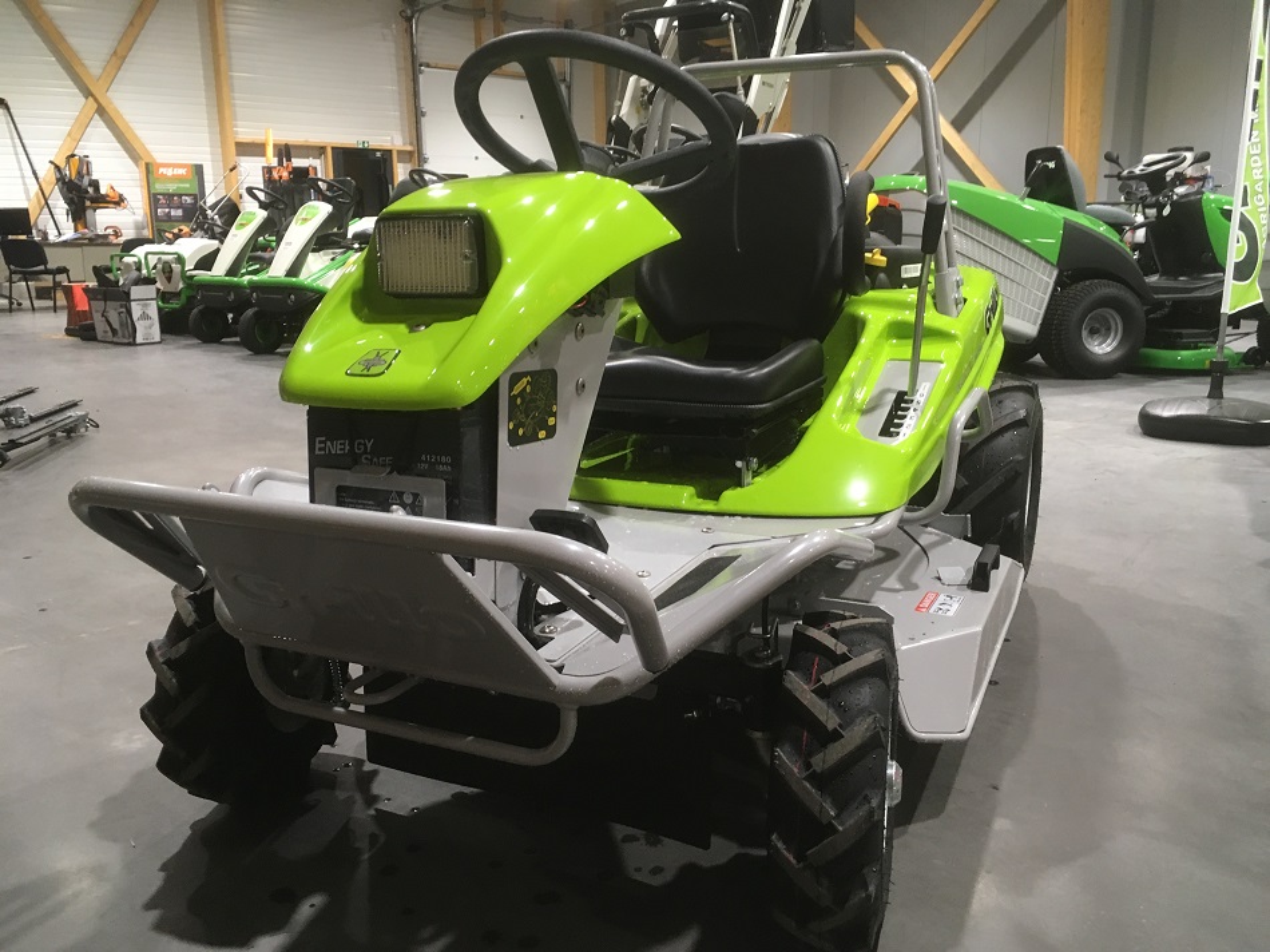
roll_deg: +0.2
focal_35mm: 29
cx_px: 635
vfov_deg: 48.2
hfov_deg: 61.7
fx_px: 1064
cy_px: 476
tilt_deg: -14.6
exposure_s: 1/33
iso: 125
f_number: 2.2
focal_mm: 4.15
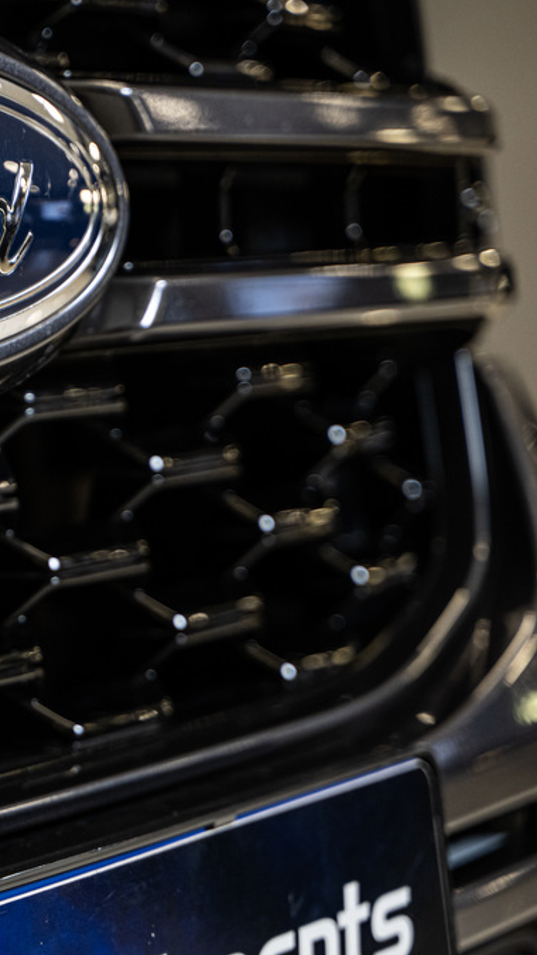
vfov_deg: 18.0
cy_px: 478
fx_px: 3010
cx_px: -122
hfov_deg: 10.0
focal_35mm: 119
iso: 640
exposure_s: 1/160
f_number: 2.8
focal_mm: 75
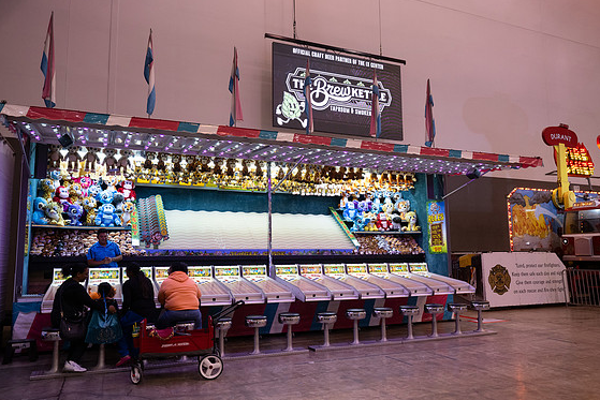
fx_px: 467
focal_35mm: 28
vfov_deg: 46.4
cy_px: 203
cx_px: 298
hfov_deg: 65.5
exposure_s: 1/320
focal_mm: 27
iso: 2000
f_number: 4.5
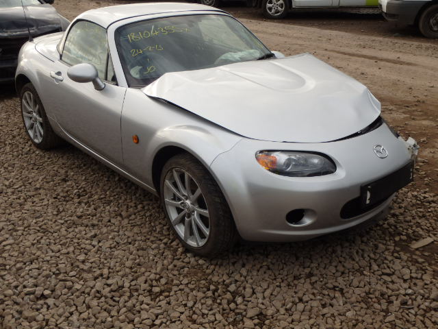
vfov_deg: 36.0
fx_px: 506
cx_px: 219
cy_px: 164
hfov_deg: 46.8
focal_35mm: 40
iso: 125
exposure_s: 1/320
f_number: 4.7
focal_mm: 7.3
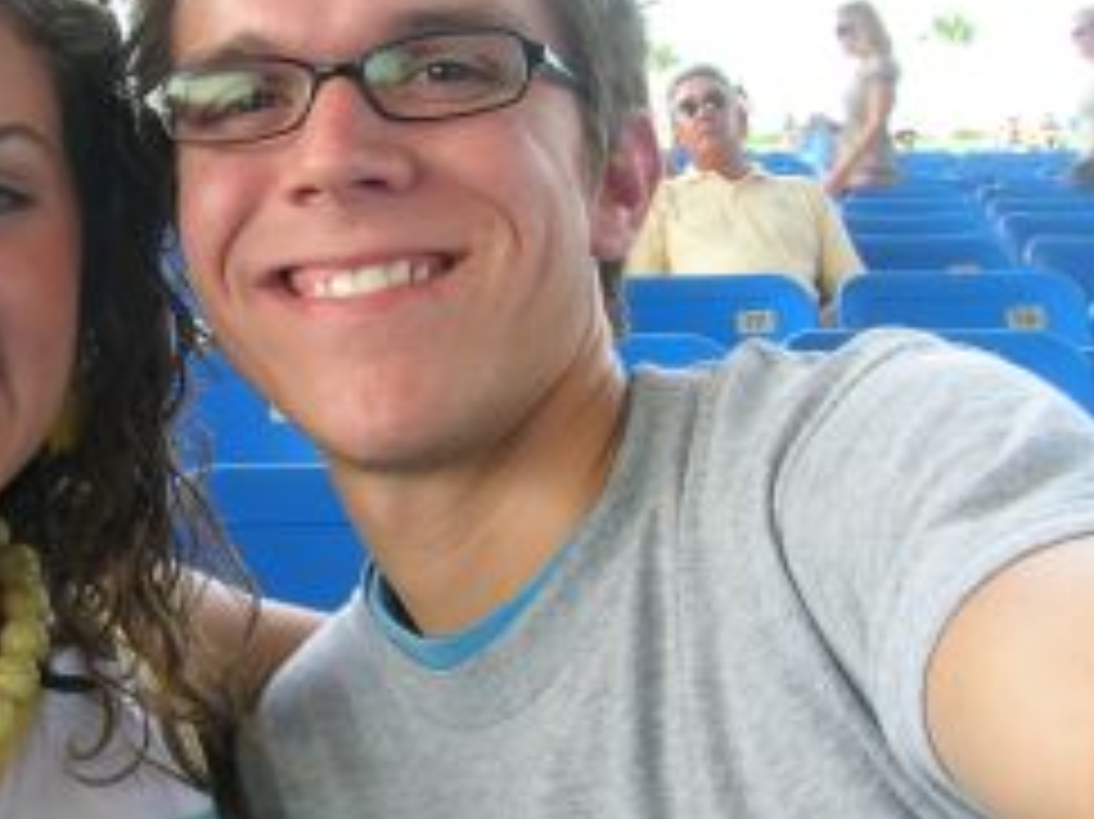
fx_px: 1769
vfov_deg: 26.1
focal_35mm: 56
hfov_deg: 33.3
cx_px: 207
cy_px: 353
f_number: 4.9
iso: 50
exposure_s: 1/46.2
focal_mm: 5.7
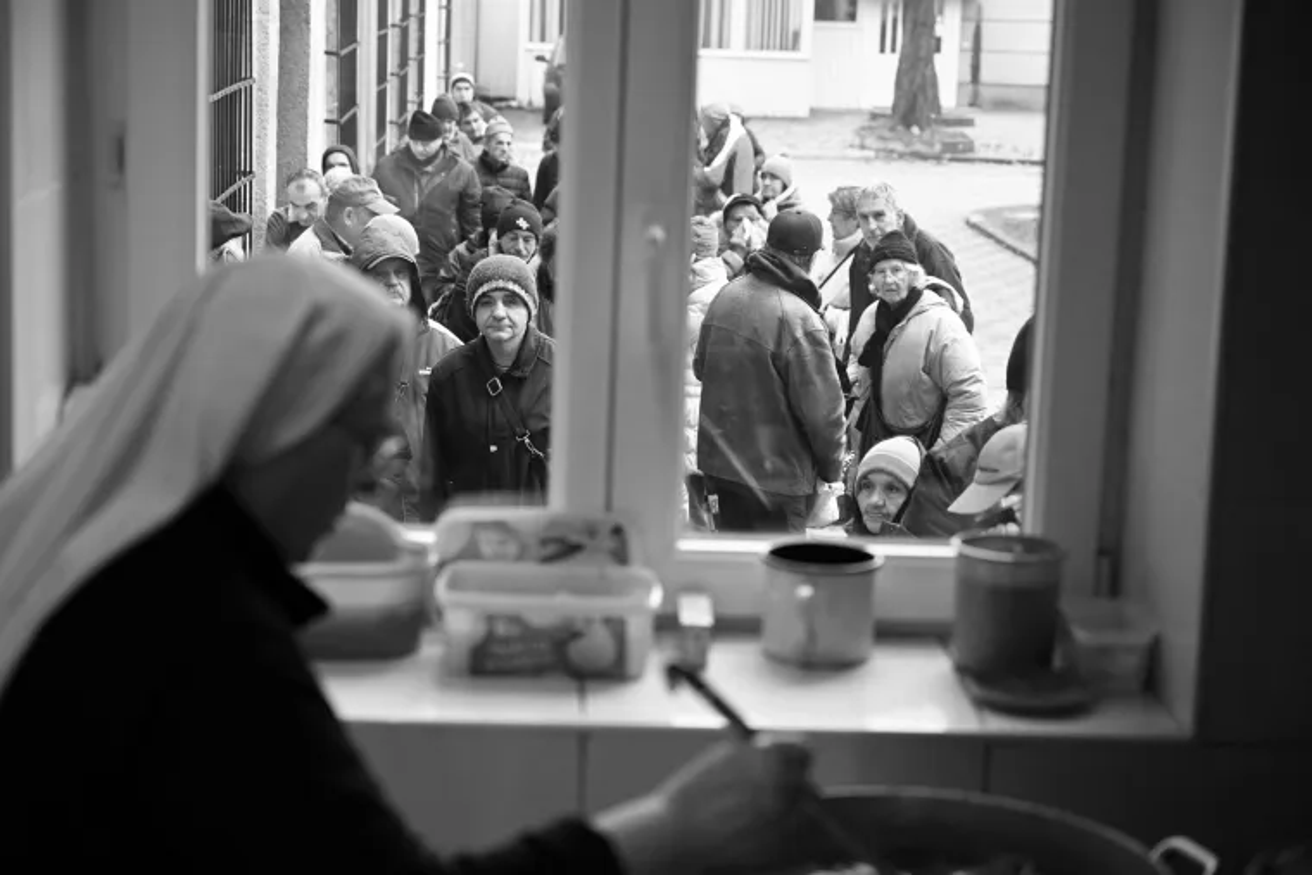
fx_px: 2551
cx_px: 656
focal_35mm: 70
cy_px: 438
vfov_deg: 19.5
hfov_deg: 28.8
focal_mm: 70
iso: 1000
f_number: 4
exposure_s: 1/100
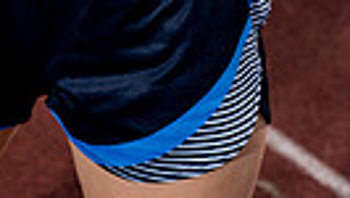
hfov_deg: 13.5
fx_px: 1477
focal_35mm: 159
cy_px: -388
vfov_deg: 6.9
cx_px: 129
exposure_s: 1/250
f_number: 4
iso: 100
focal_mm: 45
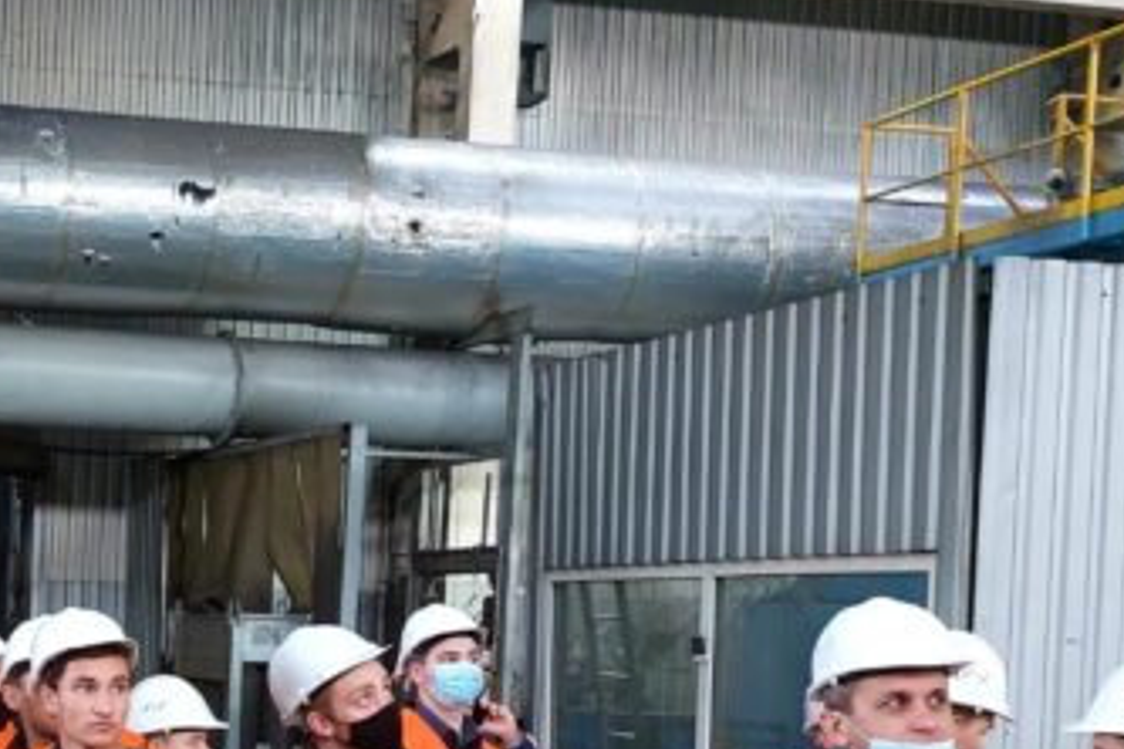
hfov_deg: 30.2
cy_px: 648
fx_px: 1873
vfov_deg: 22.2
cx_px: -95
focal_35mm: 60
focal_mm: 5.23
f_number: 1.8
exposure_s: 1/50
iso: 400
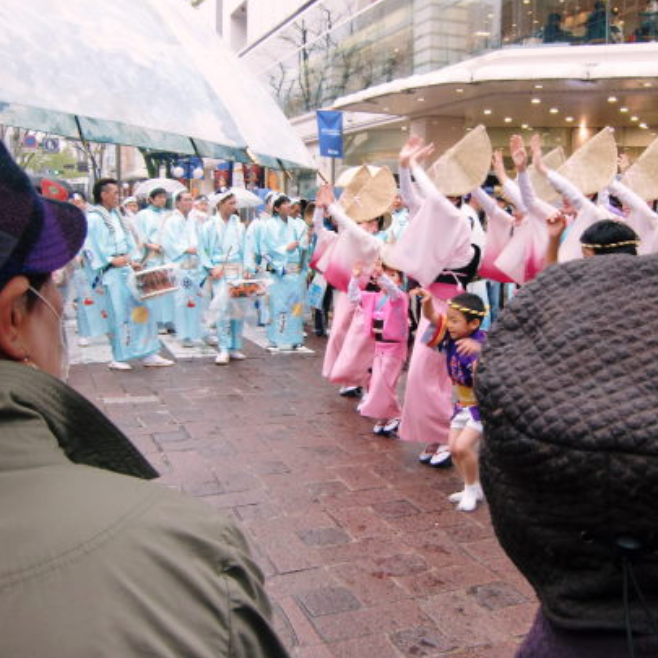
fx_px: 817
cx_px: 406
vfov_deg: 43.8
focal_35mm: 38
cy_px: 297
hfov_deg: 43.6
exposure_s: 1/60
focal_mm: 5.2
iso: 80
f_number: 3.5
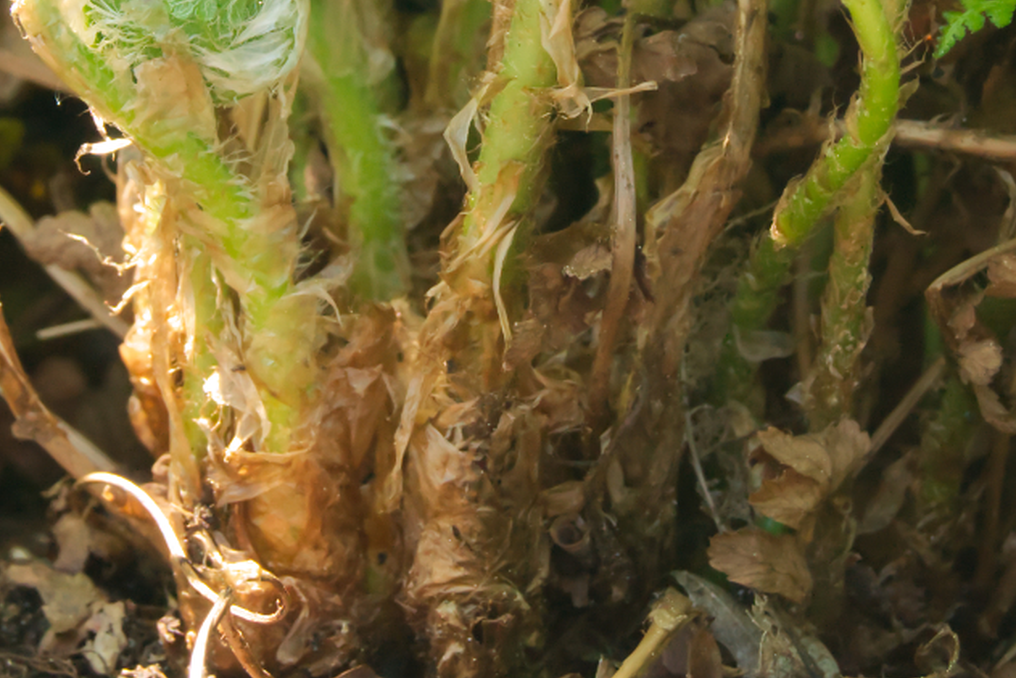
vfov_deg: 8.7
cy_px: 76
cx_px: 514
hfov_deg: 13.1
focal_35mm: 157
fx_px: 4430
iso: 3200
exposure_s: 1/80
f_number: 16
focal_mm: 55
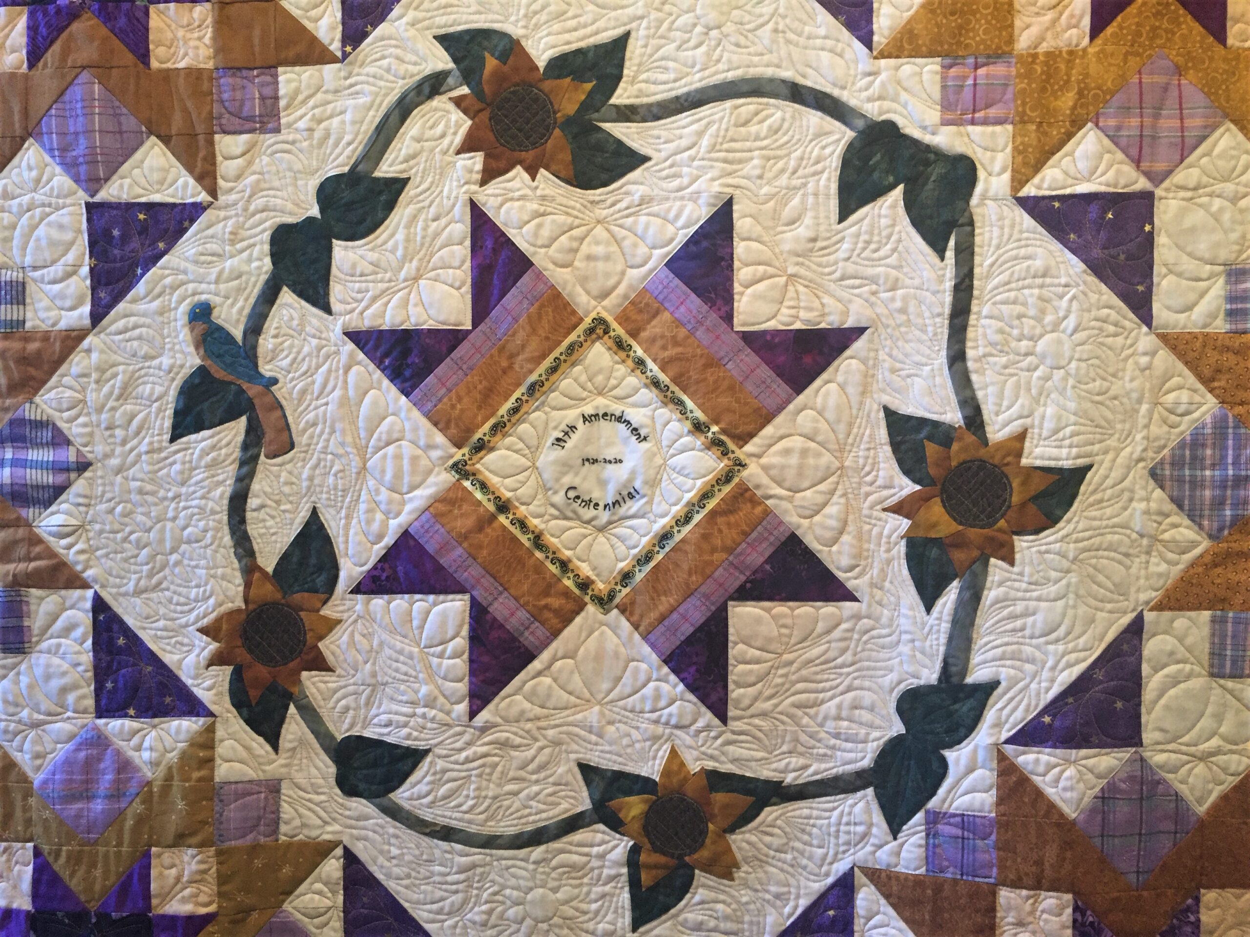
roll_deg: -0.9
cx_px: 625
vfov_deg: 48.2
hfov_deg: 61.7
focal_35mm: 29
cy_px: 468
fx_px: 1047
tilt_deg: -2.5
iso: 160
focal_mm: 4.15
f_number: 2.2
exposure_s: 1/30
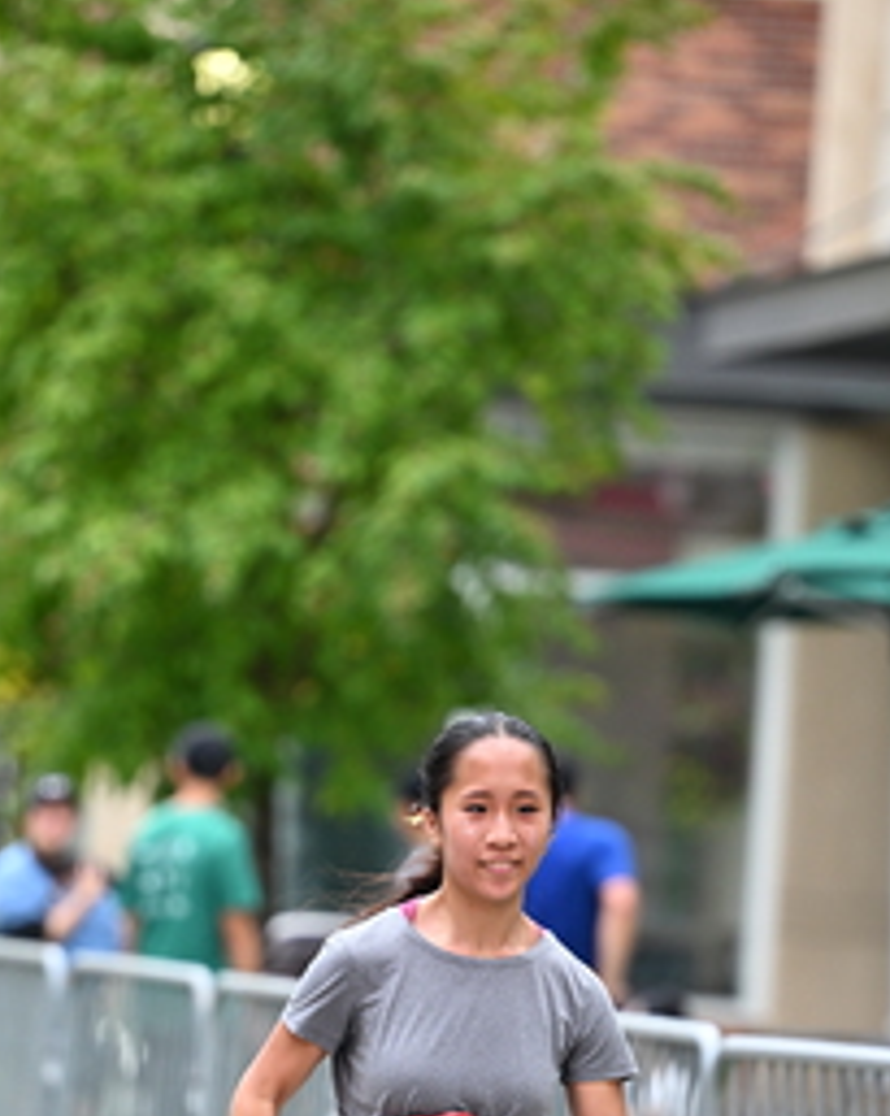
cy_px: 773
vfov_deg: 6.0
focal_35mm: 322
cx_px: 397
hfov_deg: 4.8
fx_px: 10621
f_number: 2.8
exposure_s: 1/1600
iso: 640
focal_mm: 160
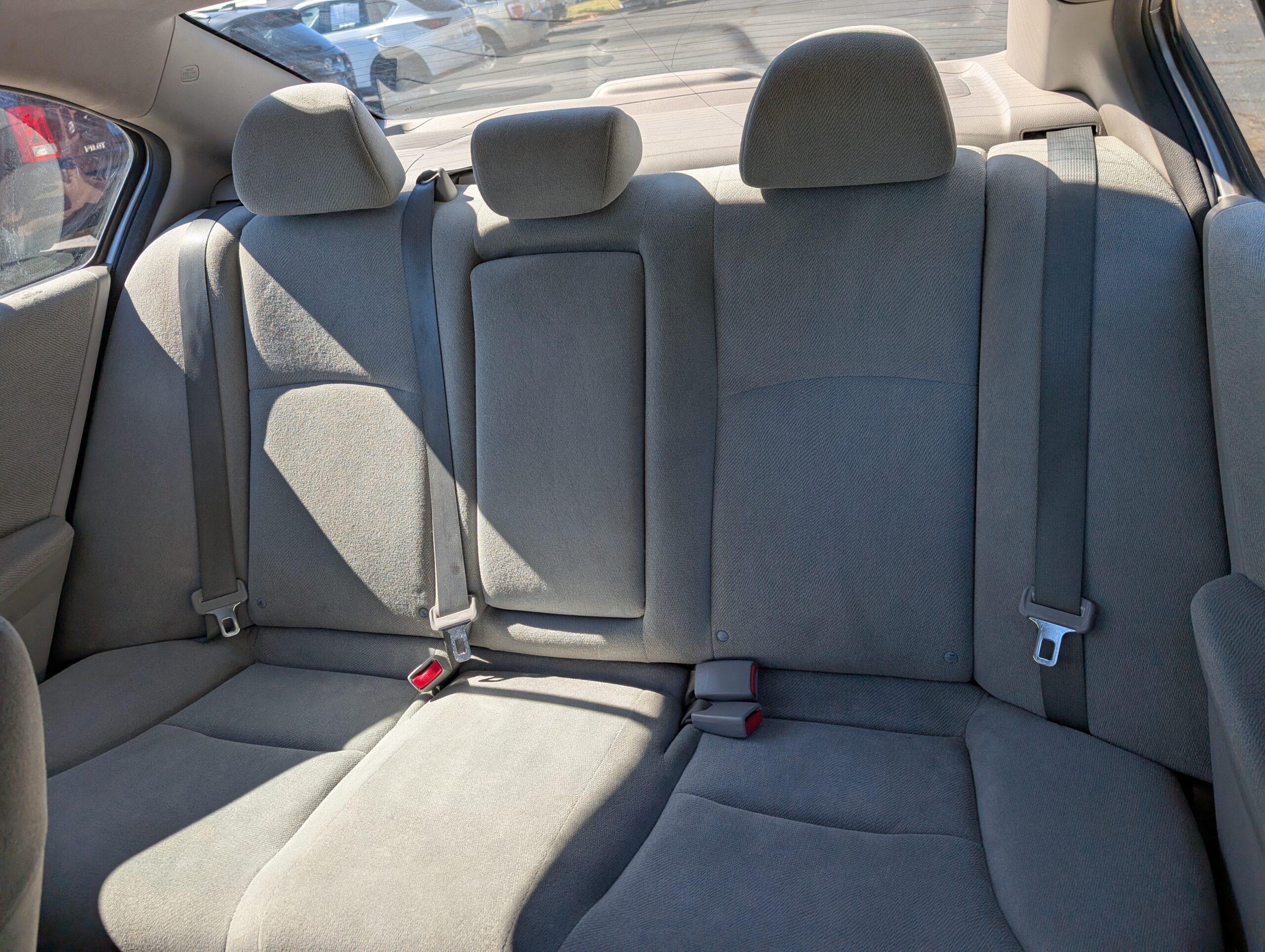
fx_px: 878
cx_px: 632
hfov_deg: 71.5
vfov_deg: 56.9
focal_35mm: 24
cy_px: 476
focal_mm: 6.9
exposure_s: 1/389
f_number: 1.68
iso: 21
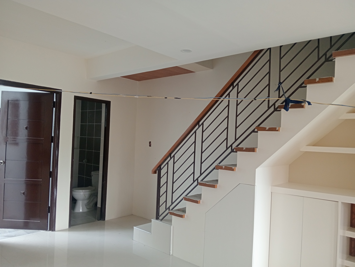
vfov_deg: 49.9
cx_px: 178
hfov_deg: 63.4
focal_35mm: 28
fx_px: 288
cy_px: 134
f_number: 1.8
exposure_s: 1/33.3
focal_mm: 3.98
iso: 340
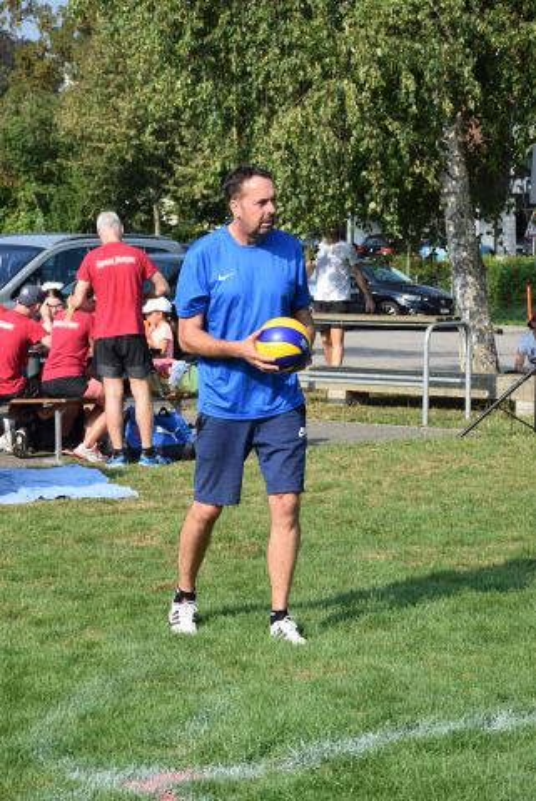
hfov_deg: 13.1
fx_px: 2340
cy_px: 400
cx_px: 268
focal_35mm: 105
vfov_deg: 19.4
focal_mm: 70
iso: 200
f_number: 9
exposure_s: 1/320
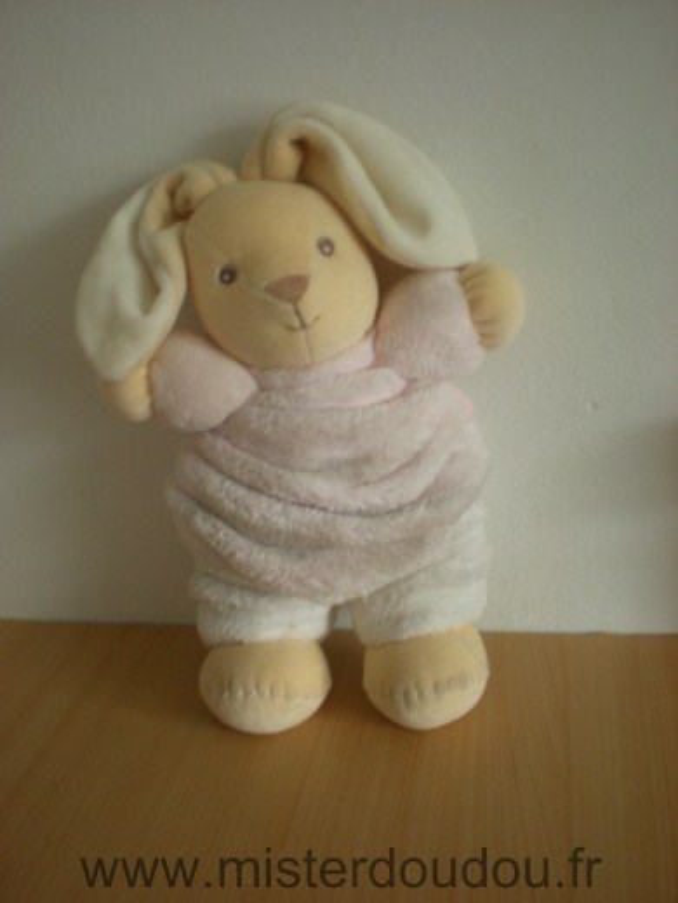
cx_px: 339
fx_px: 992
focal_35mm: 38
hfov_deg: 37.7
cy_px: 452
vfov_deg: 49.0
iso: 200
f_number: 3.1
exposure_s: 1/10.6
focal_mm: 6.3
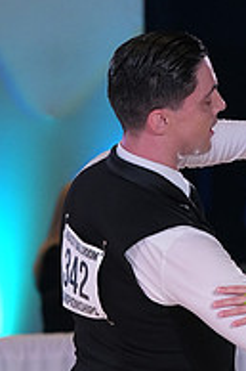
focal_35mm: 443
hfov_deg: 3.1
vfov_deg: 4.6
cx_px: 308
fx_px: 4549
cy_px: 470
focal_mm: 148
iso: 3200
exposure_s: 1/250
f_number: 5.6
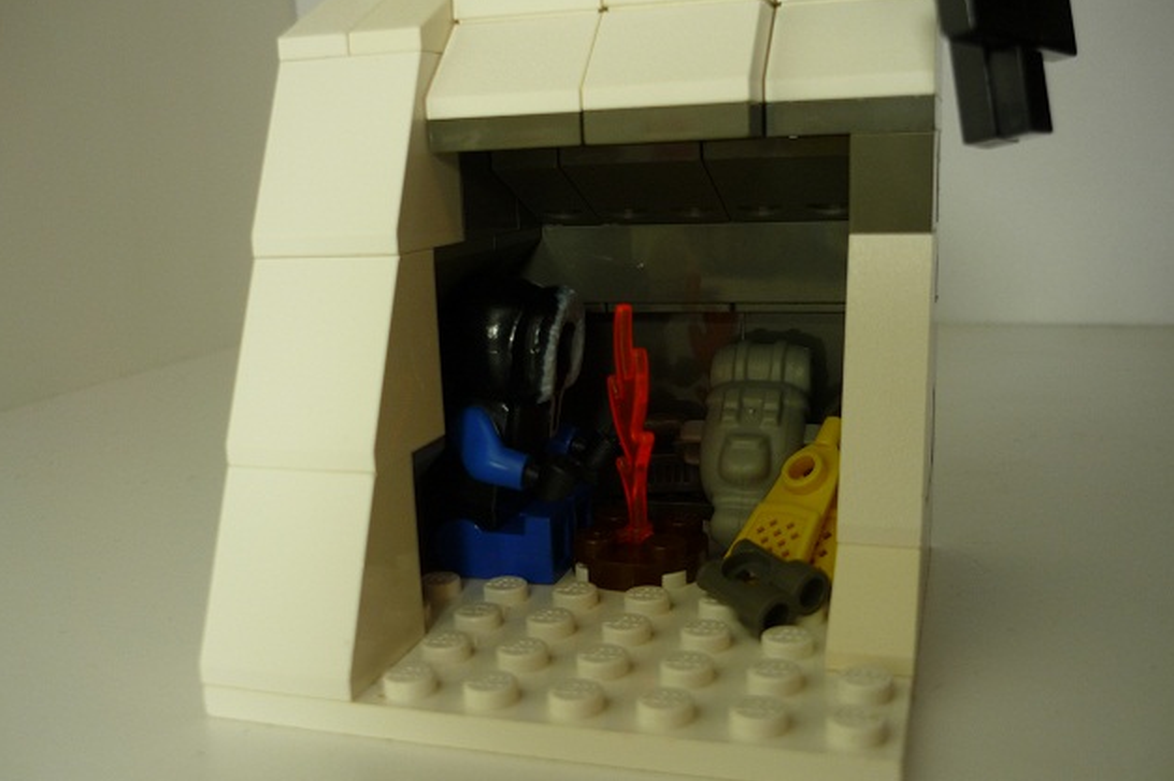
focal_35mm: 35
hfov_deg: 54.5
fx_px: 1141
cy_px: 437
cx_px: 594
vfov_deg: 37.8
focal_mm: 5.5
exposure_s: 1/100
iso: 100
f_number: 2.8
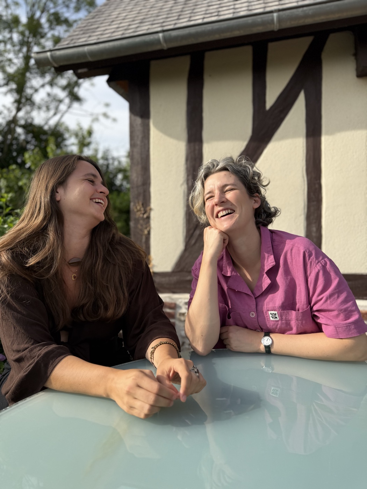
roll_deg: -0.4
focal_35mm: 24
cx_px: 184
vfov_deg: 71.6
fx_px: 339
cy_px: 244
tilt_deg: -3.2
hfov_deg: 56.8
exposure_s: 1/2445
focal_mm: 6.76
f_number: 1.78
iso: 80
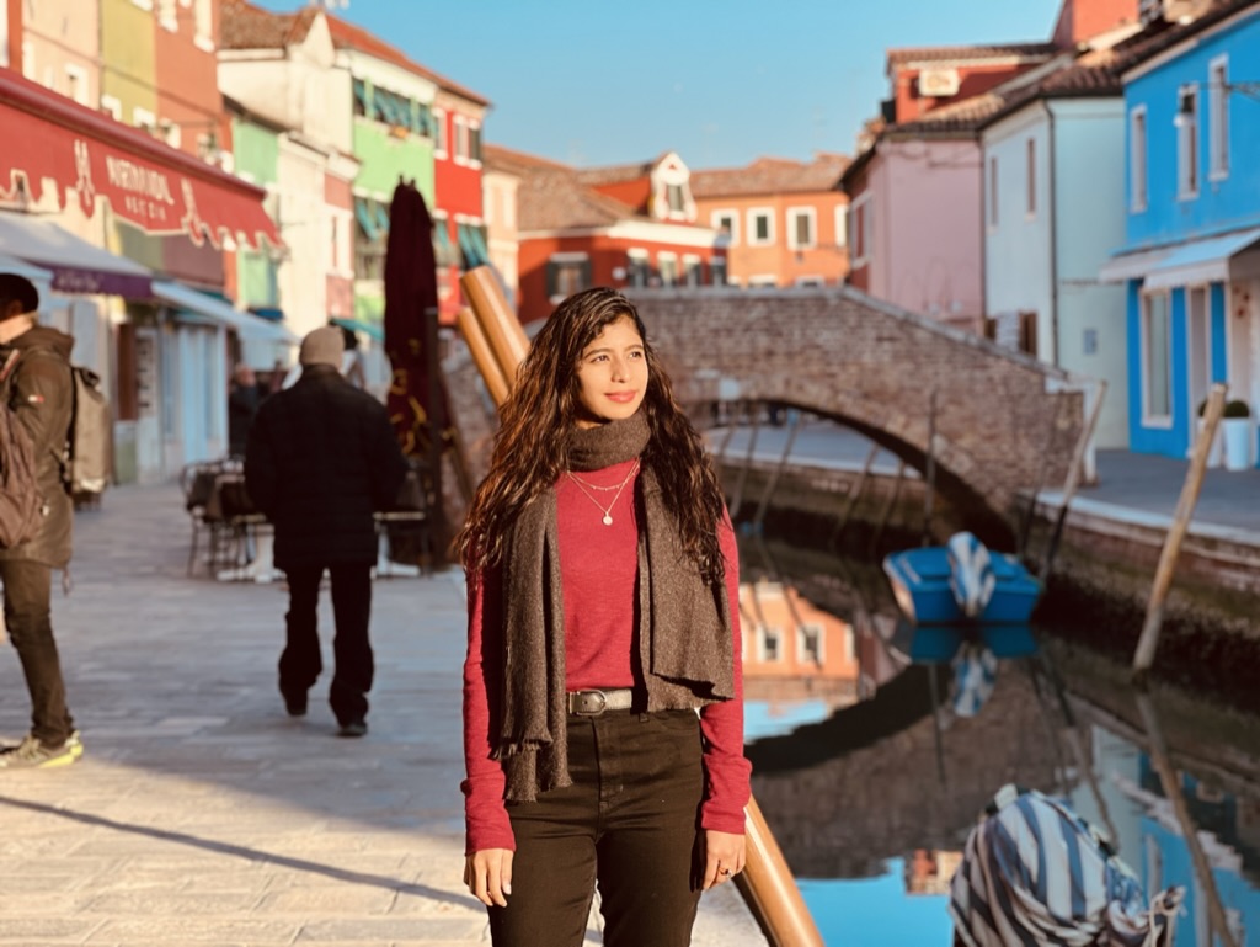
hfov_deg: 25.3
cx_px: 630
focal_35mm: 77
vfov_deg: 19.2
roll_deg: +2.2
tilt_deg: -1.5
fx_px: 2804
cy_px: 474
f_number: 2.8
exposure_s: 1/177
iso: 25
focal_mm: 9
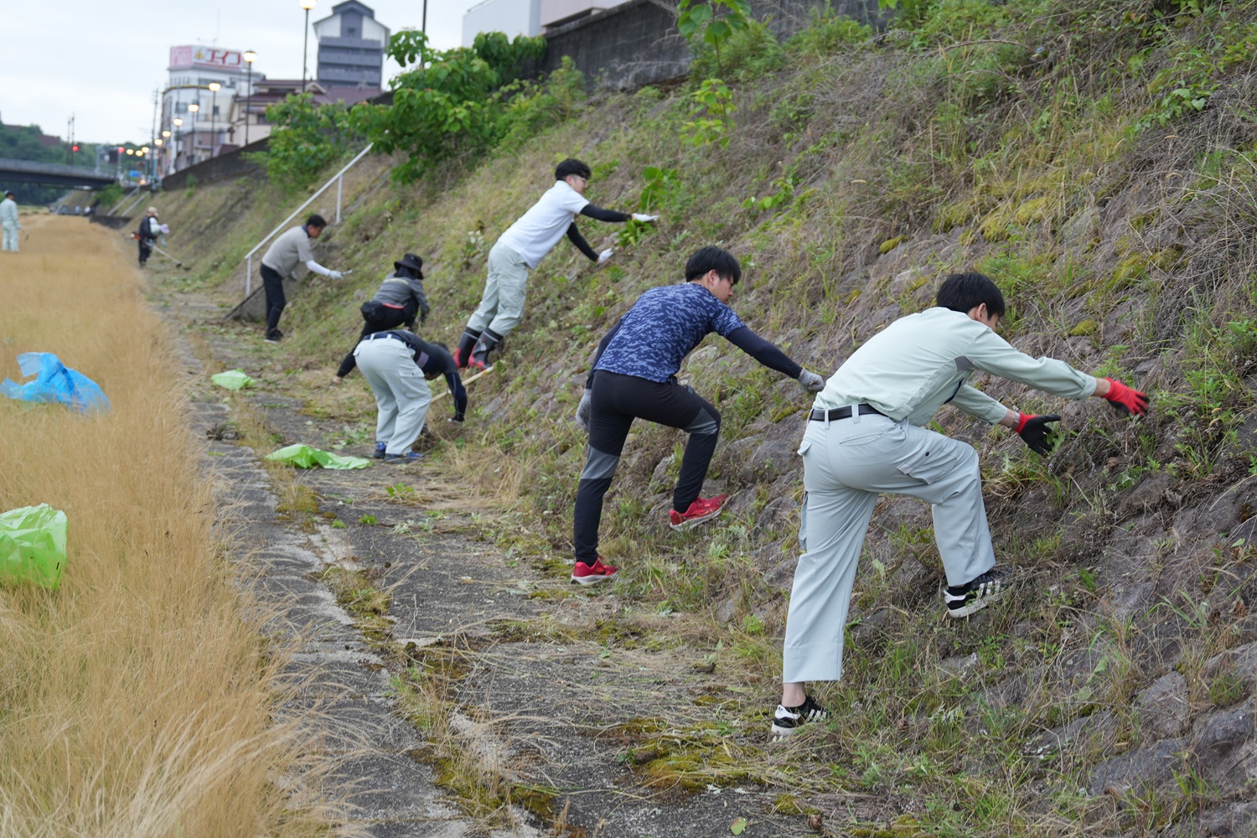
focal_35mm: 51
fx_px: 1781
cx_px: 628
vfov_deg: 26.5
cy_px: 419
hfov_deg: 38.9
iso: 125
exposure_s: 1/80
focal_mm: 34
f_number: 2.8
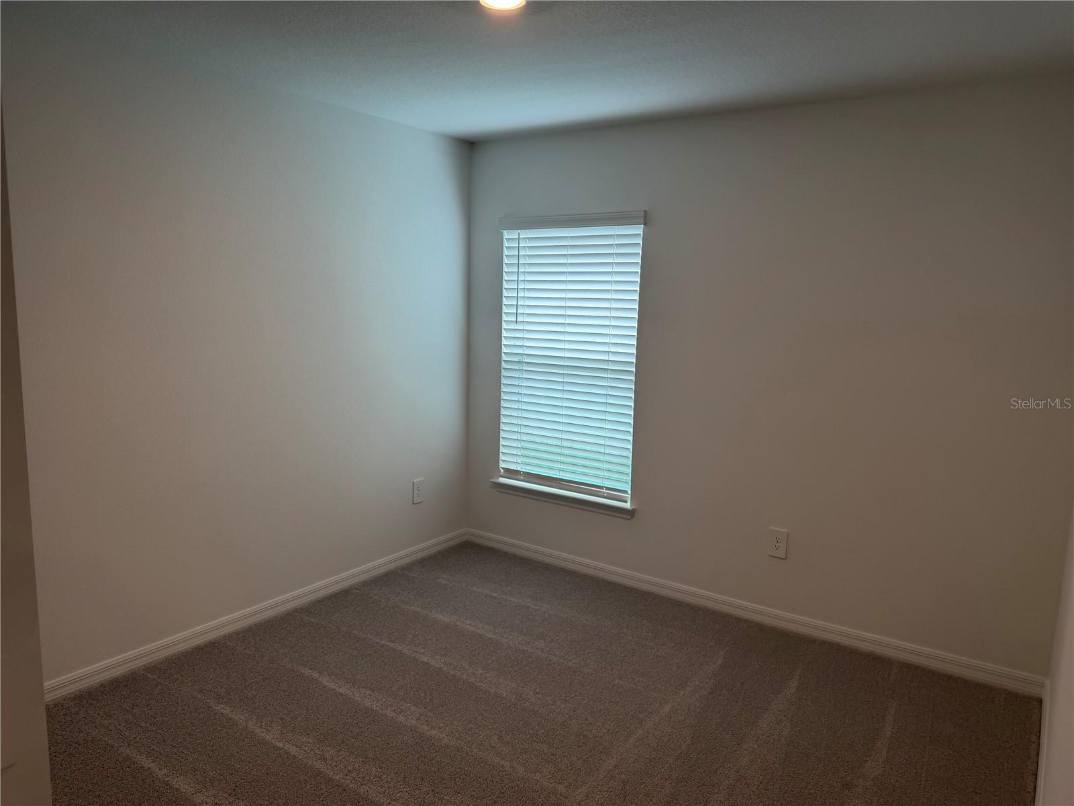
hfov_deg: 71.6
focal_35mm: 24
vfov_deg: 56.8
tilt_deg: -7.7
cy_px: 403
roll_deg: -1.1
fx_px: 745
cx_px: 537
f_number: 1.78
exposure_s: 1/145
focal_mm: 6.76
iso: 125
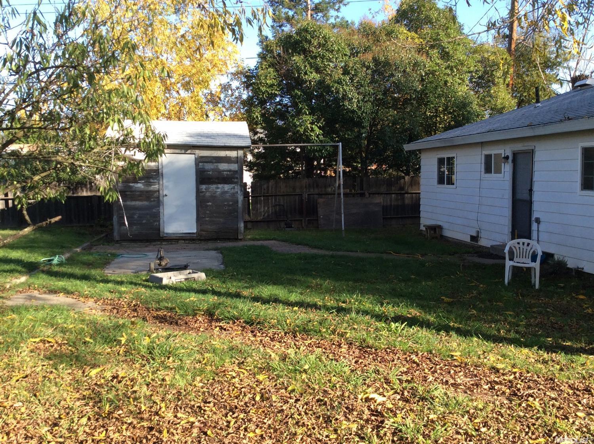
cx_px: 297
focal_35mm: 32
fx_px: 548
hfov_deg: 56.9
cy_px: 222
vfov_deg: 44.0
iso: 32
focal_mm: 3.3
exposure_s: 1/417
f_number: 2.4
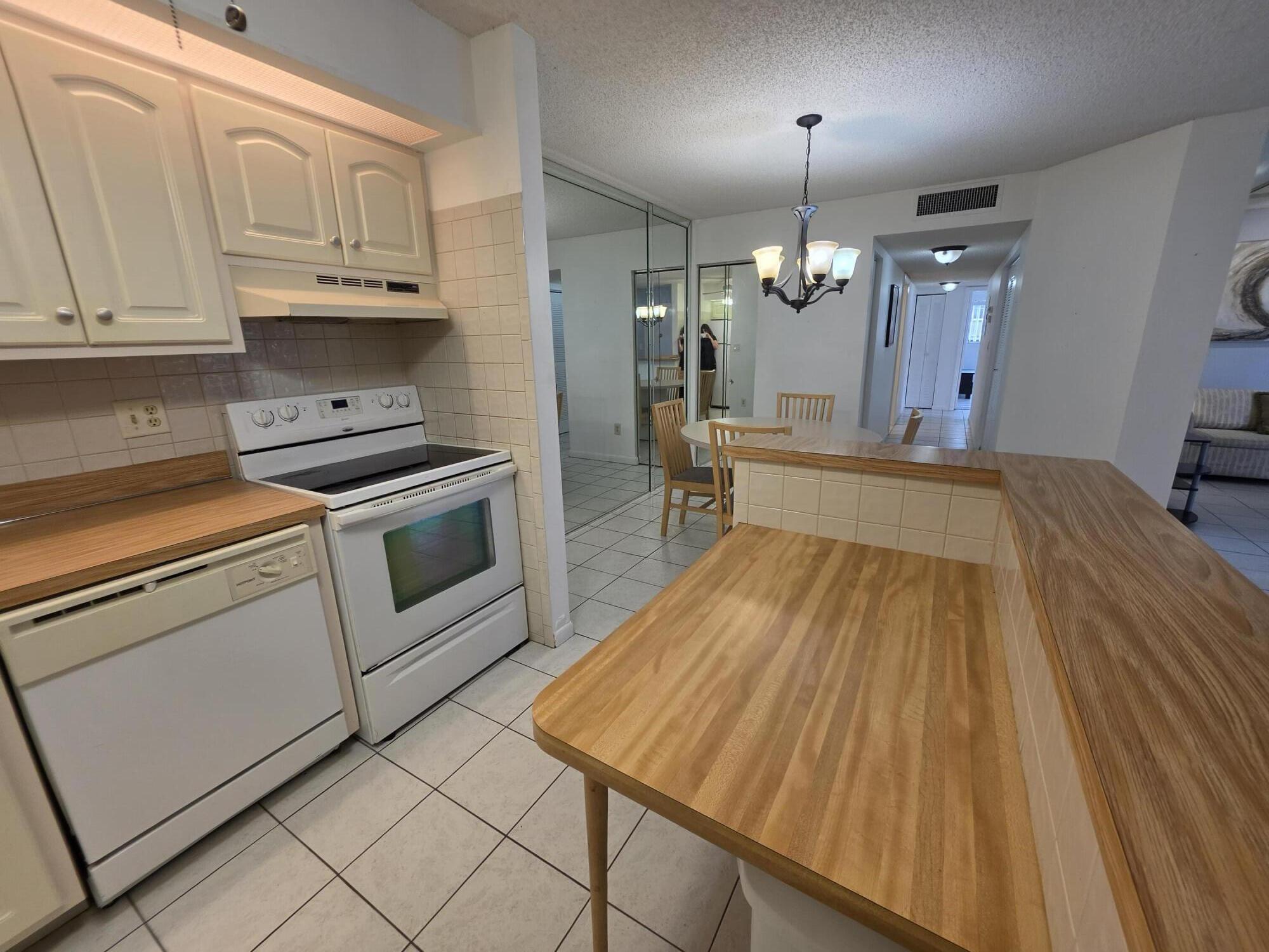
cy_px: 476
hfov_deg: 106.2
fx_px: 477
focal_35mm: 13
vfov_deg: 89.9
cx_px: 634
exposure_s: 1/120
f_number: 1.9
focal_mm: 2.2
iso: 125
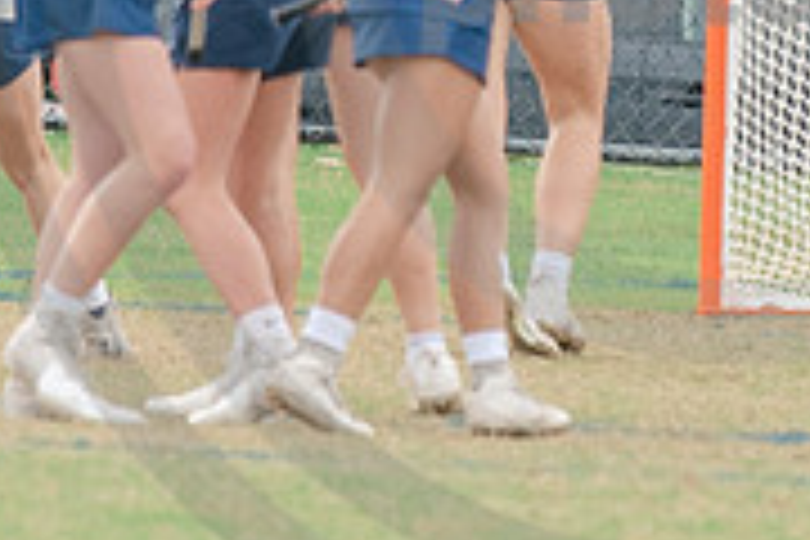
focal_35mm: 1651
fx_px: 37145
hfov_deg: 1.2
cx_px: 745
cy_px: -114
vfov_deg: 0.8
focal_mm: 200
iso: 450
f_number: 2.8
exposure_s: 1/1250
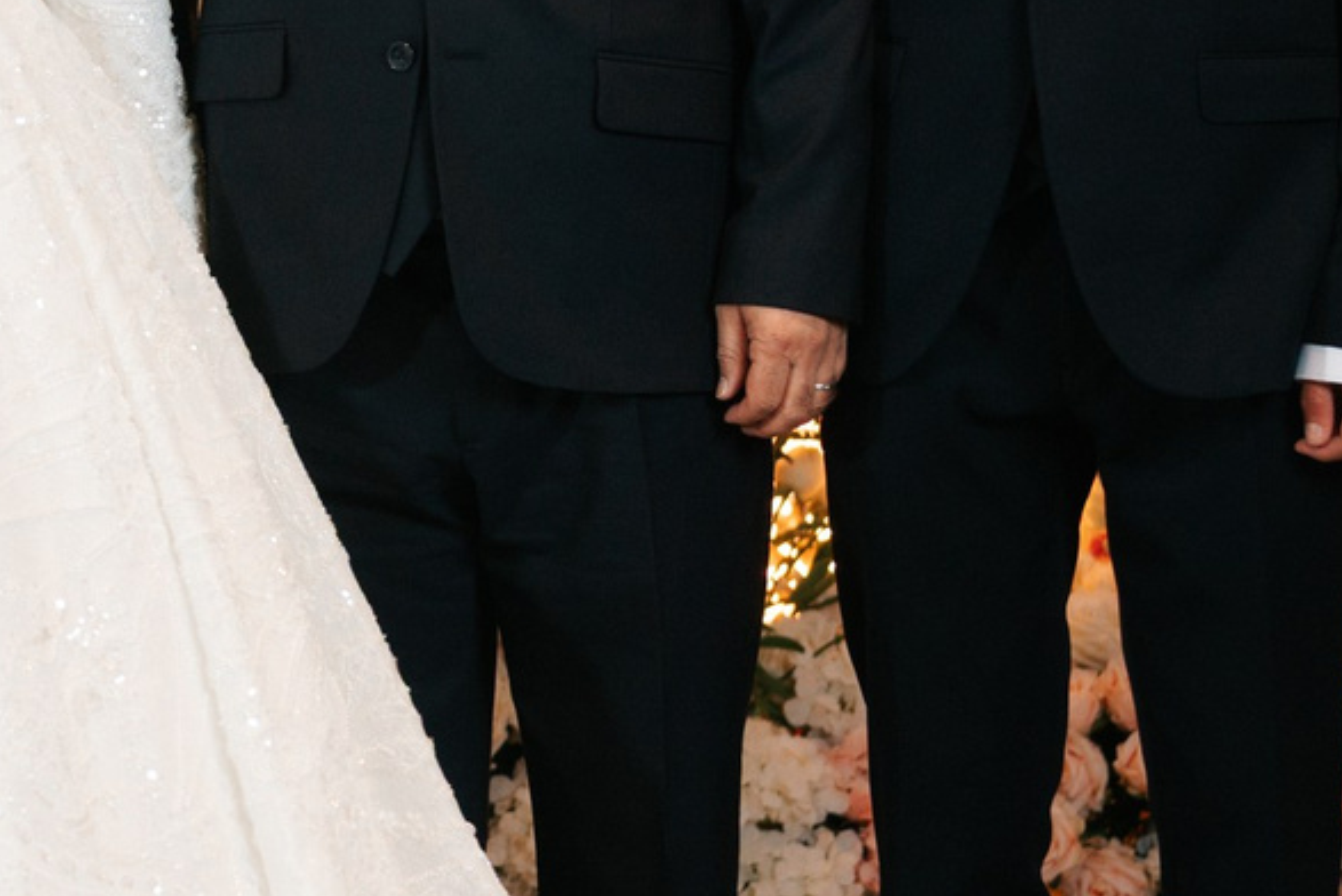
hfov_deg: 9.4
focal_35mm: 211
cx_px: -753
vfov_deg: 6.5
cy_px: 149
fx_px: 7869
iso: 400
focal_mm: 47
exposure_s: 1/200
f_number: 2.8
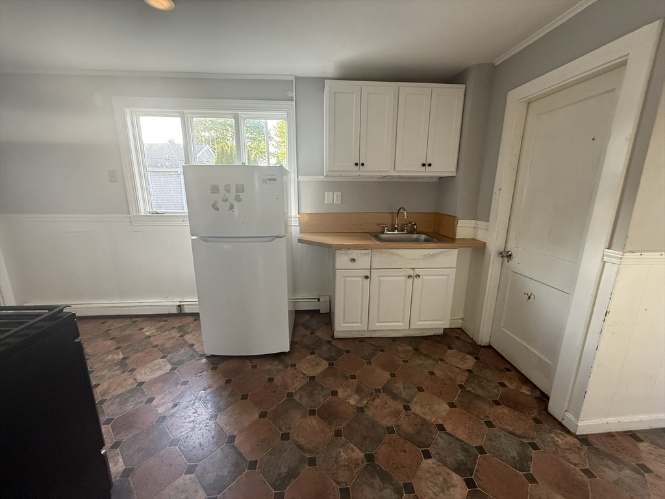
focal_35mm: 14
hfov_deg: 102.1
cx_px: 332
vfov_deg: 85.7
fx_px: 269
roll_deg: -1.4
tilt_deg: -13.3
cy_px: 250
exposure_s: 1/92
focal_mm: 2.22
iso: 320
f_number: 2.2
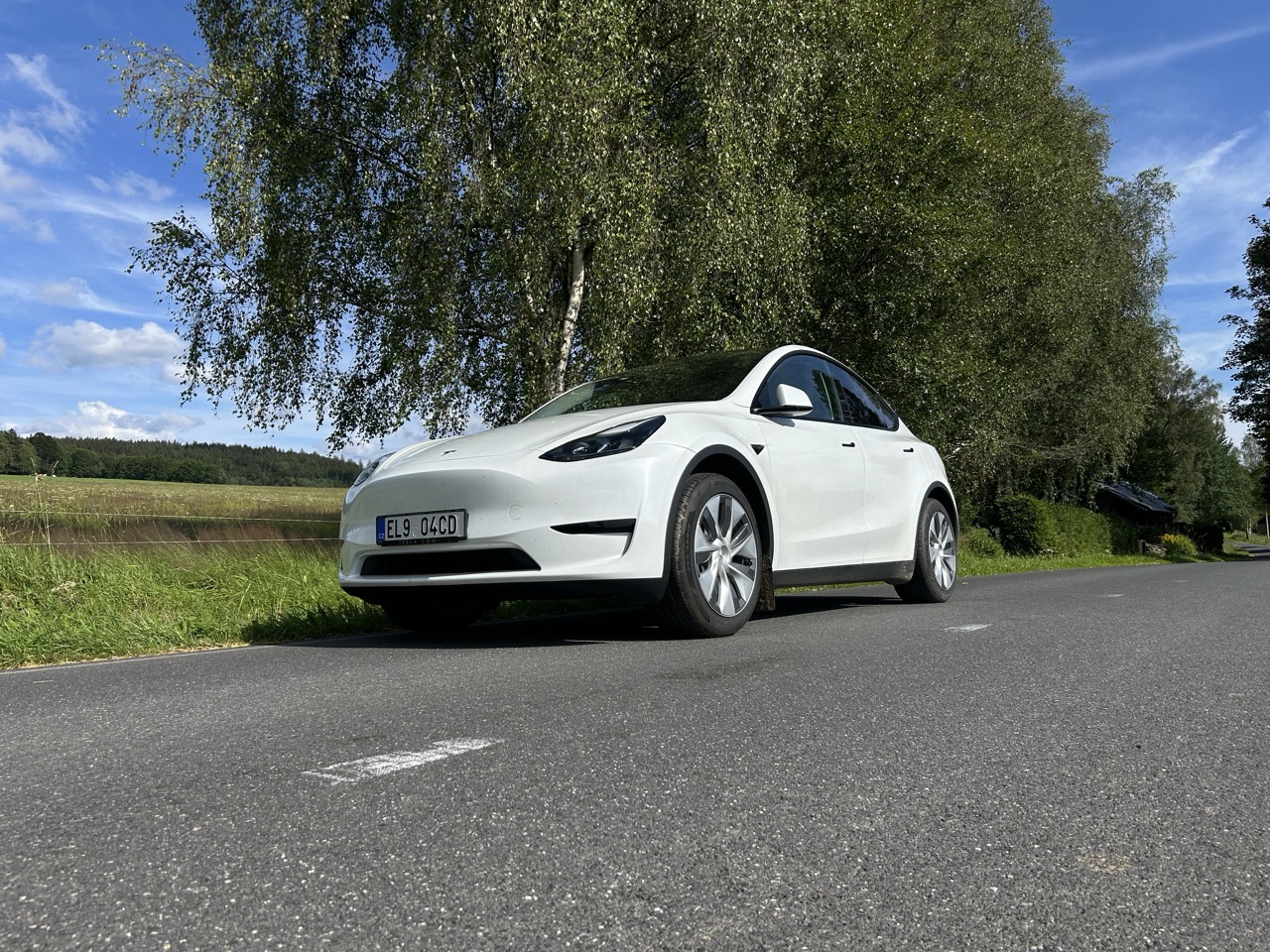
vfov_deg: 53.1
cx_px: 635
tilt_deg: +4.2
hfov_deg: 67.3
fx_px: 954
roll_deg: +0.2
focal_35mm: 26
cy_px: 476
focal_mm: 5.7
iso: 50
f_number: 1.5
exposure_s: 1/7463
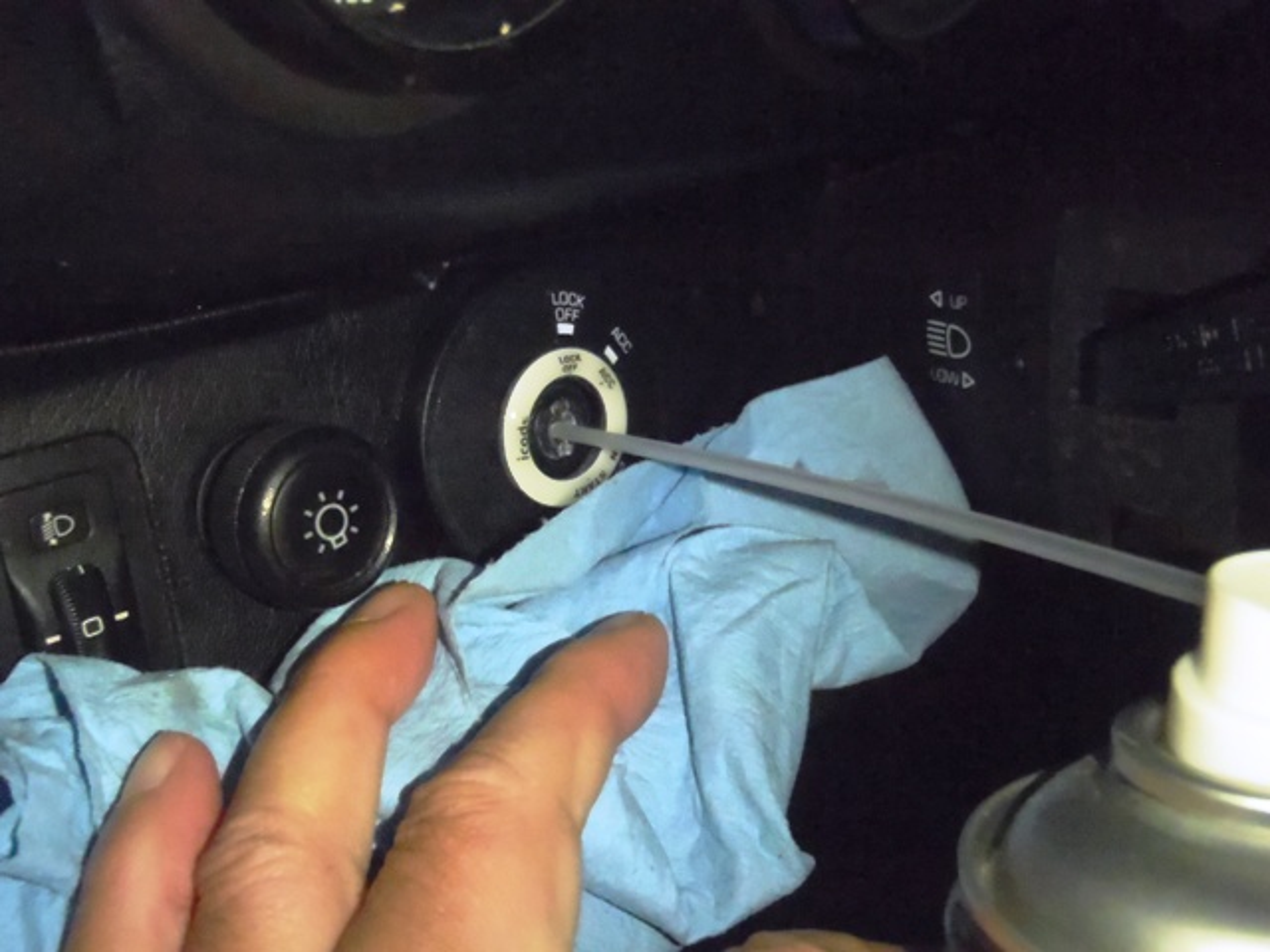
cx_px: 635
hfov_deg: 50.1
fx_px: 1357
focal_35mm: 37
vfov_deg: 38.7
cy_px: 476
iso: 1600
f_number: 4.7
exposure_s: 1/25
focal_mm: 6.64
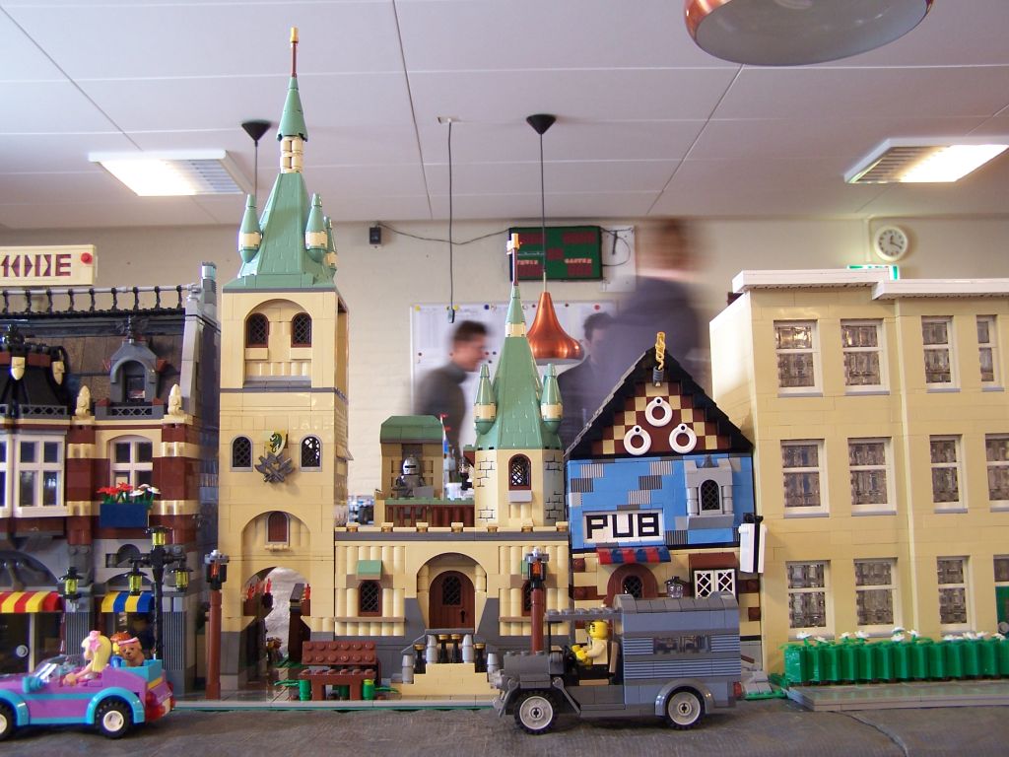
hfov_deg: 49.0
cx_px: 504
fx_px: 1108
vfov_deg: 37.7
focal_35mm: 38
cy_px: 378
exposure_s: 1/4
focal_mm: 6.3
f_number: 2.8
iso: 80
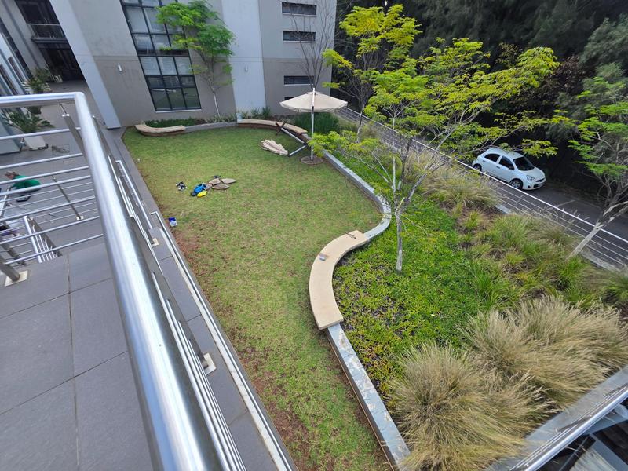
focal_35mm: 13
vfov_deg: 89.9
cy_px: 236
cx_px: 314
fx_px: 236
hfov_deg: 106.2
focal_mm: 2.2
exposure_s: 1/500
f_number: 1.9
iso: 40
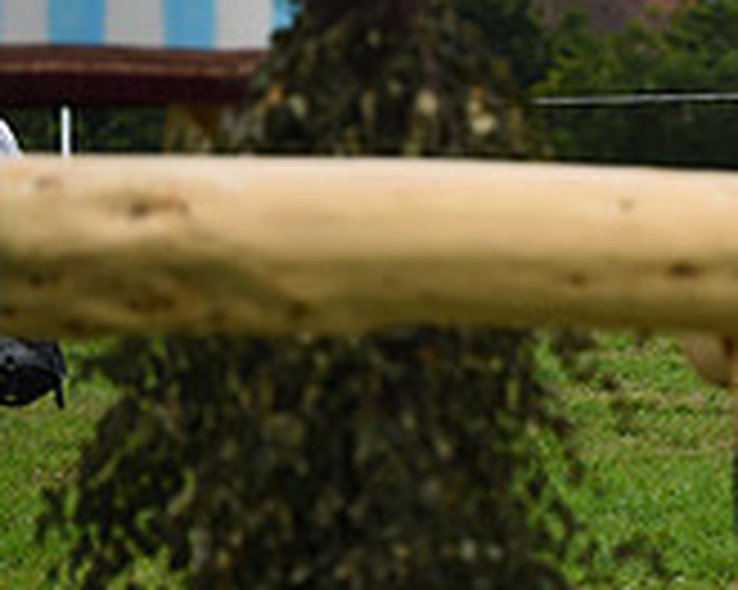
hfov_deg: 3.3
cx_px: 1292
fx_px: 12704
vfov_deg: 2.7
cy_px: 342
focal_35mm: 582
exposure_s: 1/1000
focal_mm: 175
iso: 180
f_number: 5
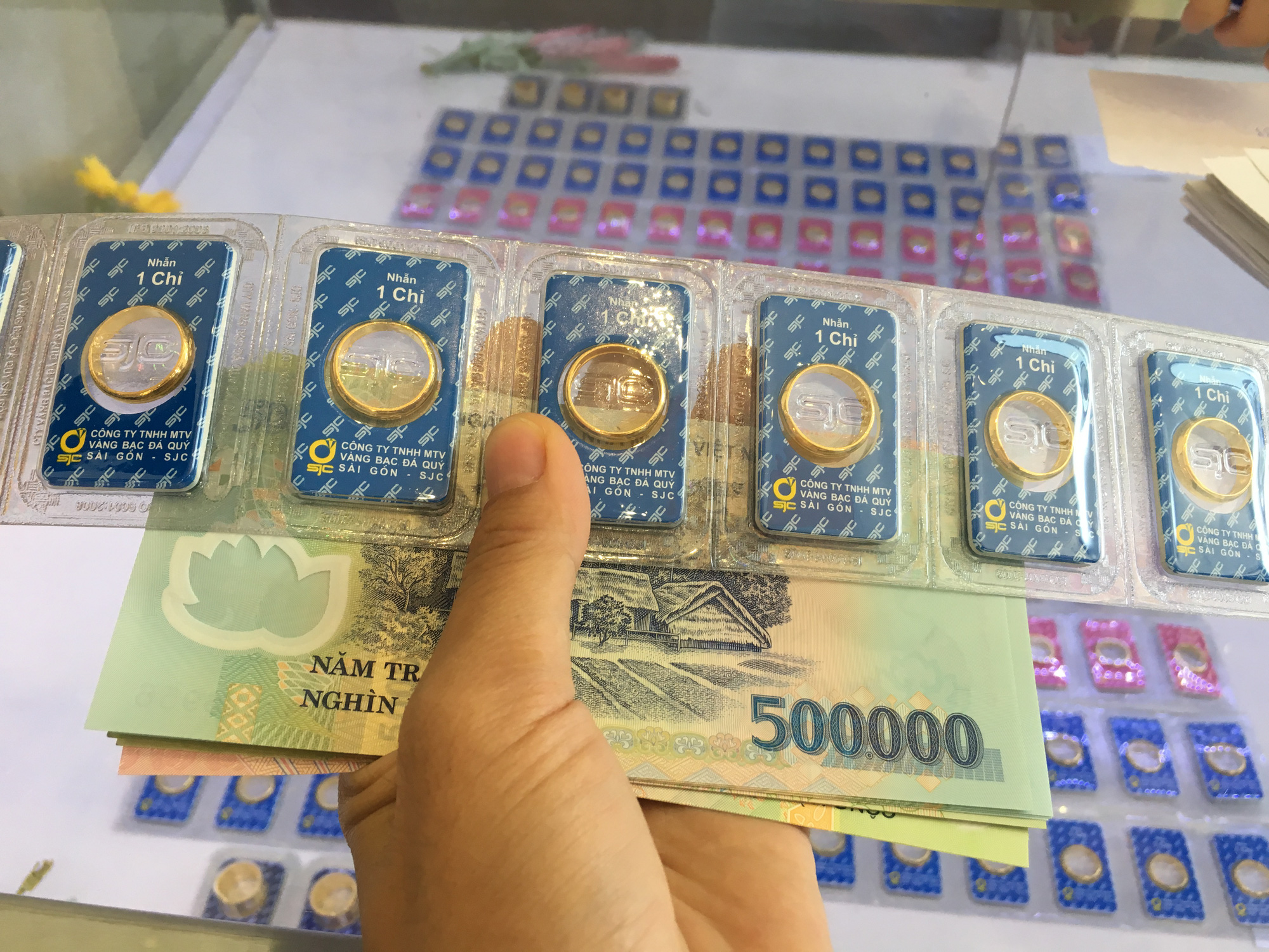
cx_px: 634
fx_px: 1063
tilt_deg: -45.4
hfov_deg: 61.7
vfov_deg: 48.2
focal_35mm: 29
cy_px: 476
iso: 25
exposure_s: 1/33
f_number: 2.2
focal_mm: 4.15
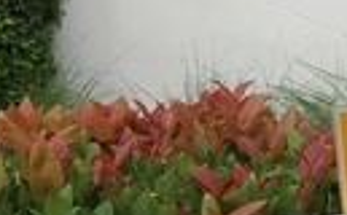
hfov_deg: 11.5
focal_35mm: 170
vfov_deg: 7.6
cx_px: 620
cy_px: 216
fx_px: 1604
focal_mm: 4.15
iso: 25
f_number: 2.2
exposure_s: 1/110
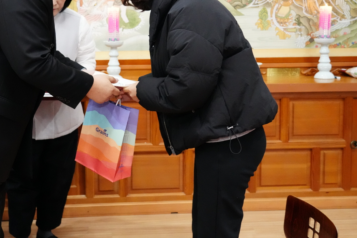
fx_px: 506
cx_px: 135
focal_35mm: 51
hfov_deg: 38.7
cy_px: 67
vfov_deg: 26.2
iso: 10000
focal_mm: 31
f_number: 4
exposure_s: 1/200
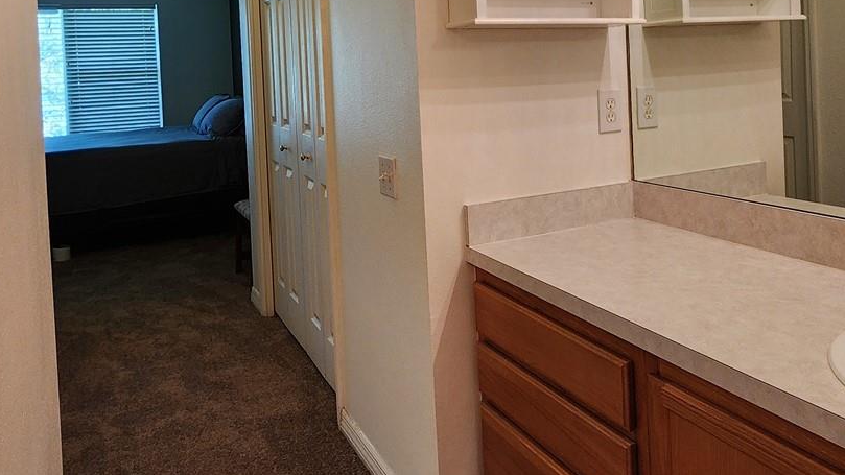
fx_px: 627
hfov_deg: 67.9
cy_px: 76
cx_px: 429
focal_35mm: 28
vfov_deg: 39.4
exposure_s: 1/60
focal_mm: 2.2
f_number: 2.2
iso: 125
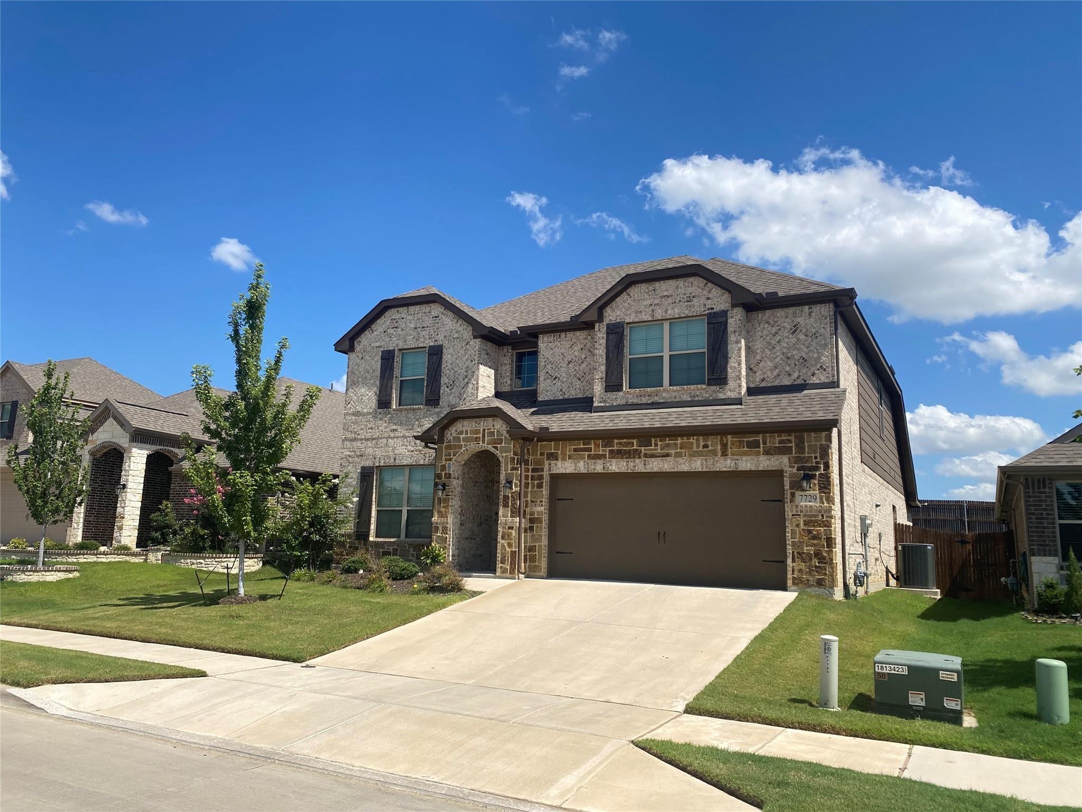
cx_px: 541
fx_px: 813
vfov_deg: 53.1
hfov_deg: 67.3
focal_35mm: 26
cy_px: 406
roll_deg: -1.7
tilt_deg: +10.1
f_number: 1.8
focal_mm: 4.25
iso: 32
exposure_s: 1/3846
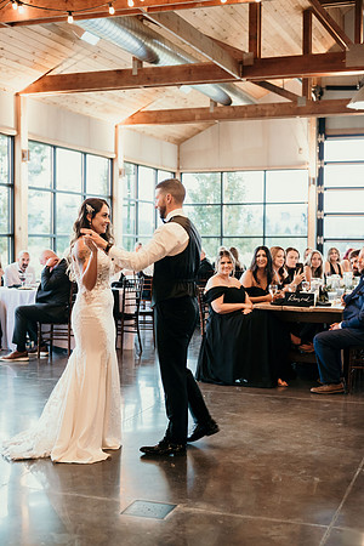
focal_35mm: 50
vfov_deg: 39.6
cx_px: 182
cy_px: 273
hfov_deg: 27.0
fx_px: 758
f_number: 2.8
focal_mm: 50
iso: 1250
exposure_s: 1/100
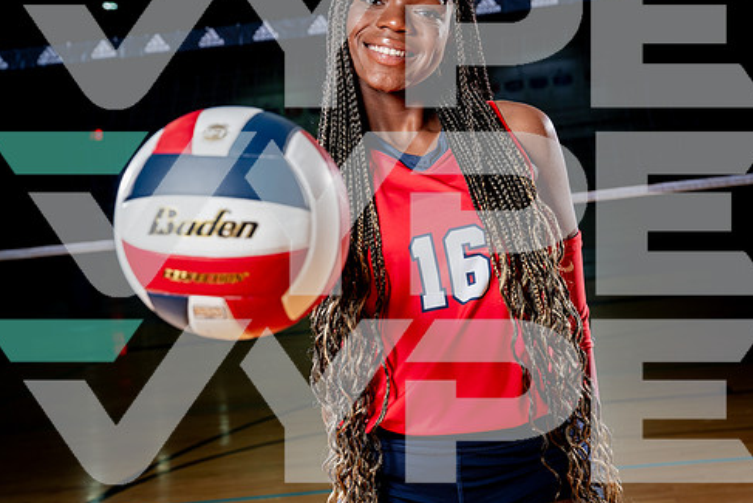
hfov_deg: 28.1
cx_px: 380
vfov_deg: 18.9
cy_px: 214
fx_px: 1506
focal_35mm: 72
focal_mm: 56
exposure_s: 1/250
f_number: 5.6
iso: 250
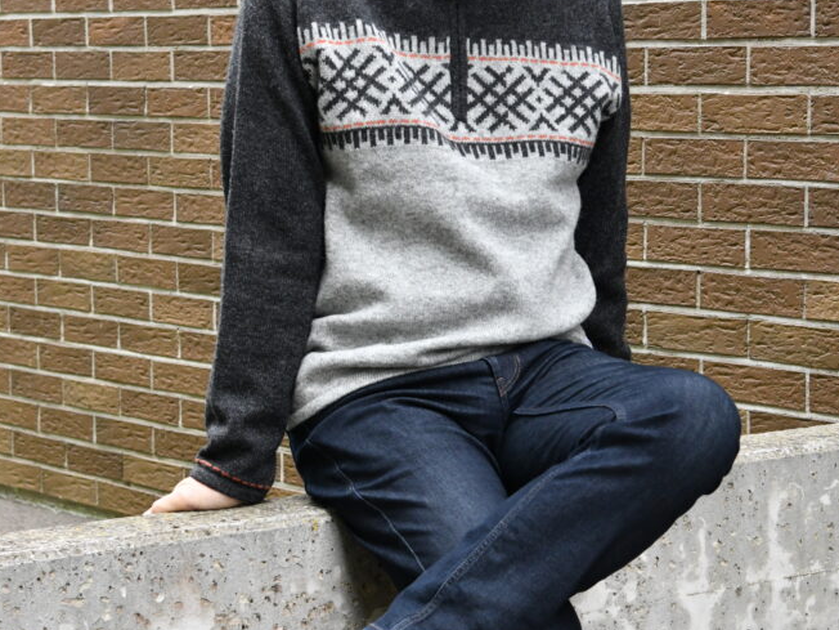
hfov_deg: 17.1
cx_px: 555
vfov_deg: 12.9
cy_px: 425
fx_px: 2787
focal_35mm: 115
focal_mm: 52
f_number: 6.7
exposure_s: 1/180
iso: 1600
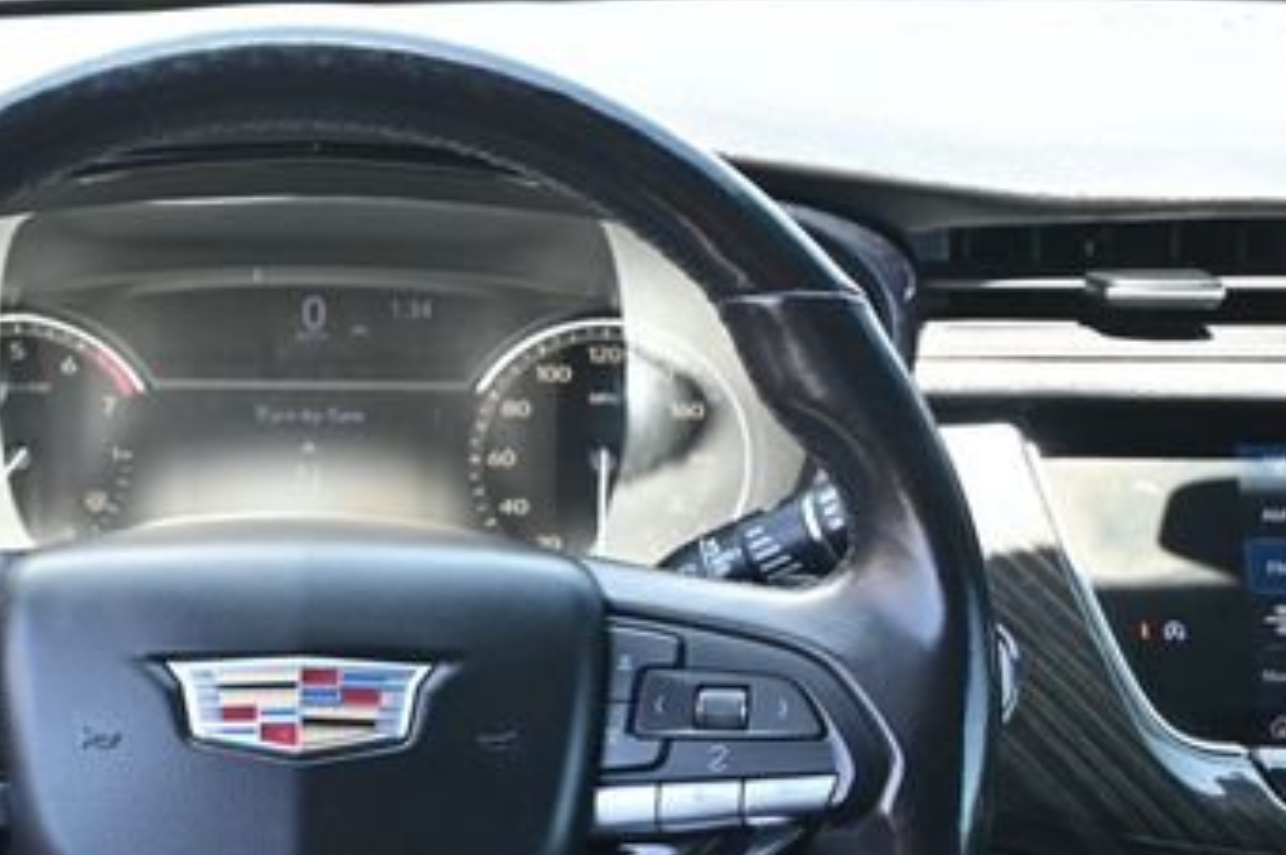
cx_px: 284
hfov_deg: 25.3
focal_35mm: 79
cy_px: 730
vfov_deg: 17.1
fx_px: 2819
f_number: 4.5
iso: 720
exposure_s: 1/125
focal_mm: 28
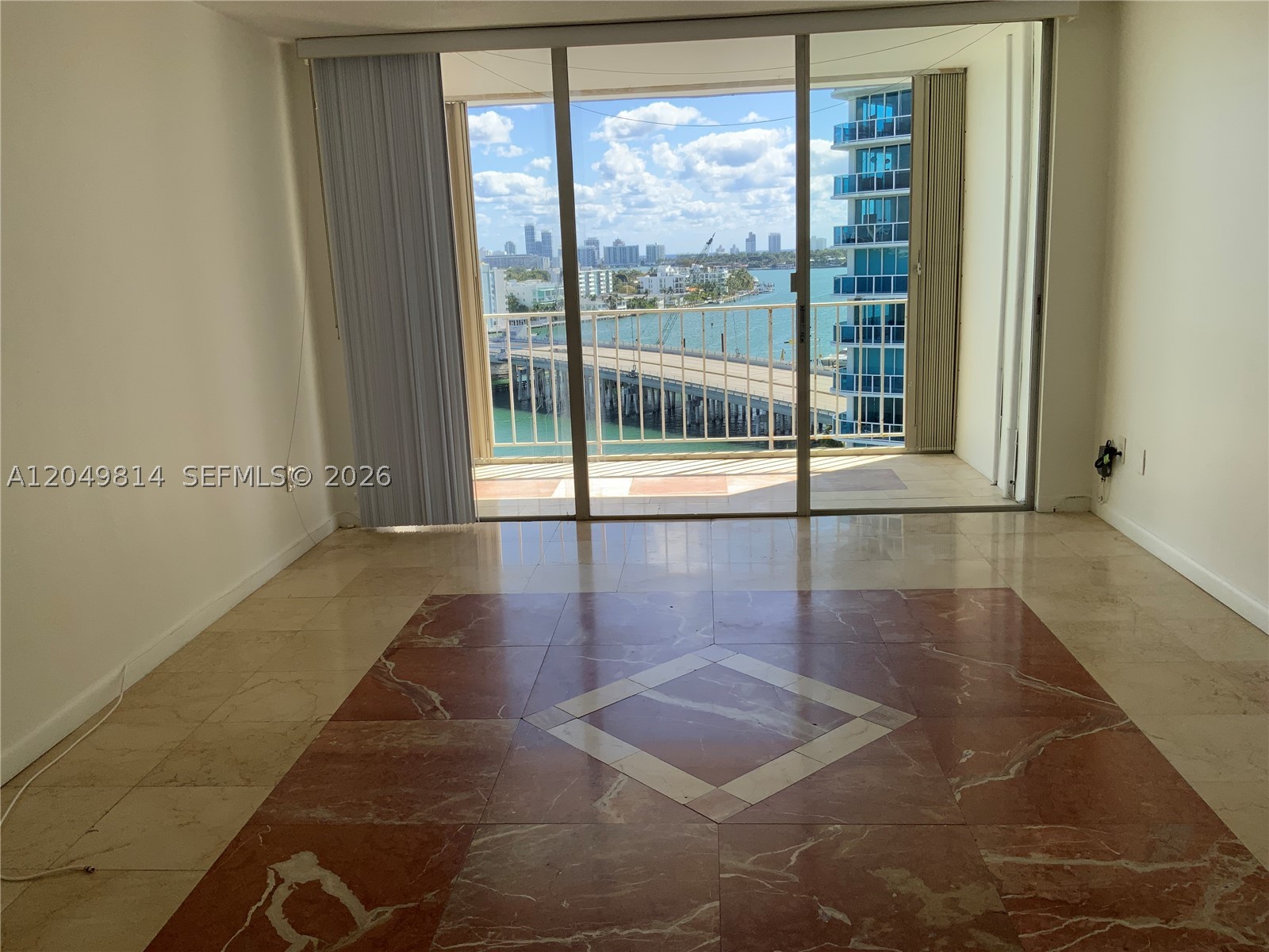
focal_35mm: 29
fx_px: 1063
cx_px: 634
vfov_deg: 48.2
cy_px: 476
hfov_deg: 61.7
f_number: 1.8
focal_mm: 3
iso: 16
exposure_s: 1/415
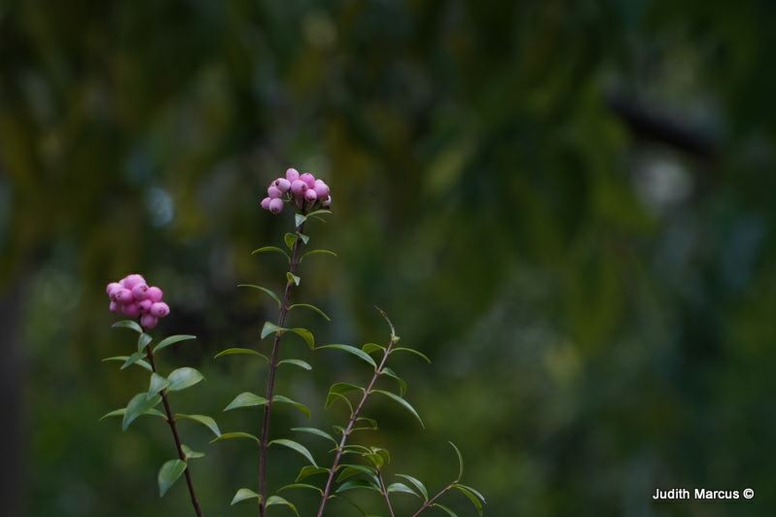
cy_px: 258
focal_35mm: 319
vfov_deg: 4.3
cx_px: 388
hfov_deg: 6.5
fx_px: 6876
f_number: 8
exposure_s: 1/250
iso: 400
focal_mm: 212
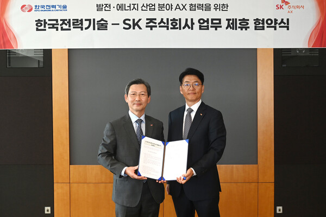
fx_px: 317
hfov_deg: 54.4
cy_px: 108
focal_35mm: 35
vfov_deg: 37.9
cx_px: 163
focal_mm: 35
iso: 2000
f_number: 5.6
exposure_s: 1/250
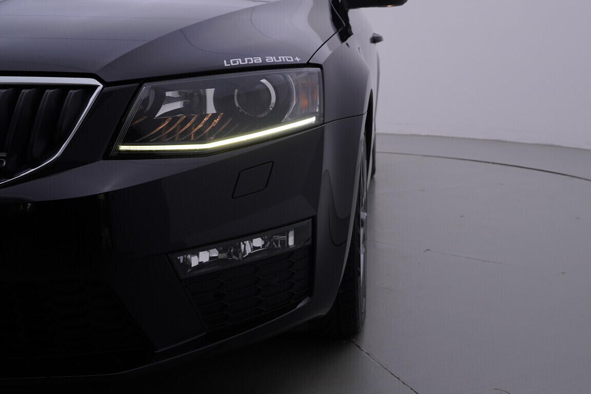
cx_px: 357
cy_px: 191
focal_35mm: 45
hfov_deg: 43.4
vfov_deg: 29.9
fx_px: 739
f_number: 5
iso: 125
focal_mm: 24
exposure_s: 1/125
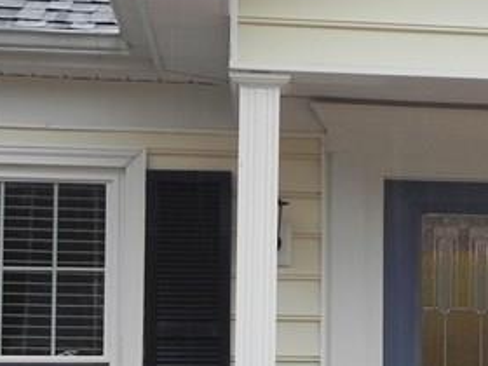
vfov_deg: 13.8
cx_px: 575
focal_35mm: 106
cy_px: 363
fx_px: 1494
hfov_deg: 17.7
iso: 160
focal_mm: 5.2
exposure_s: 1/63
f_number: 3.2
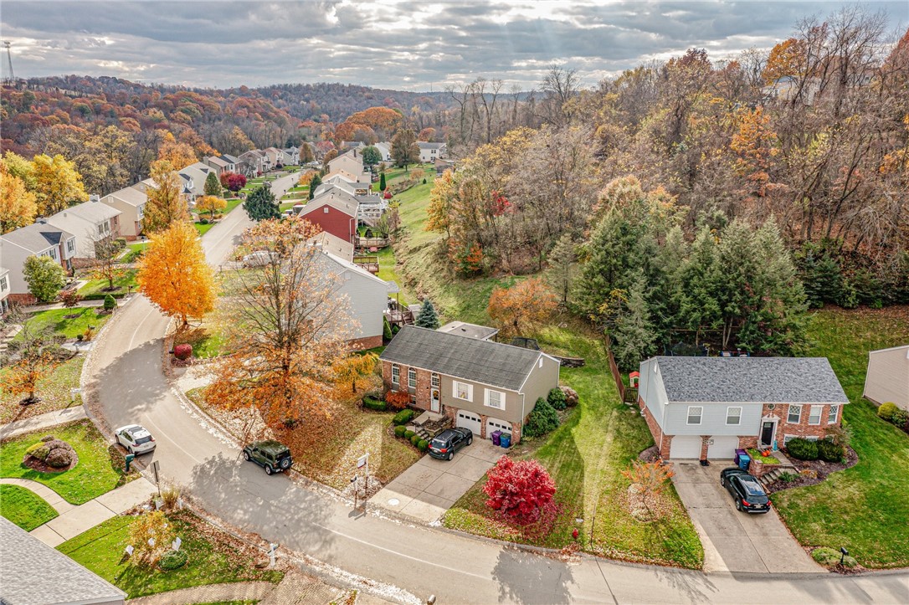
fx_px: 707
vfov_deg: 46.4
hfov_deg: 65.5
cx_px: 454
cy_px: 302
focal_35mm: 28
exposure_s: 1/200
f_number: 5
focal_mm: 10.26
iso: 100
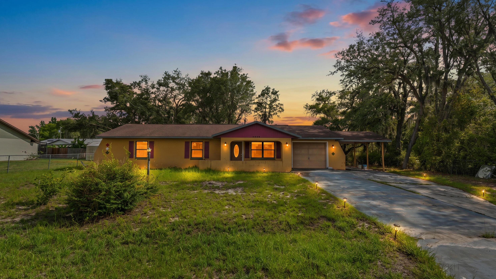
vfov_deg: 63.9
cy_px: 134
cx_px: 247
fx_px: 224
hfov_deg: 95.9
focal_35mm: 17
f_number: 7.1
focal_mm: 16
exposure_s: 1/40
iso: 64
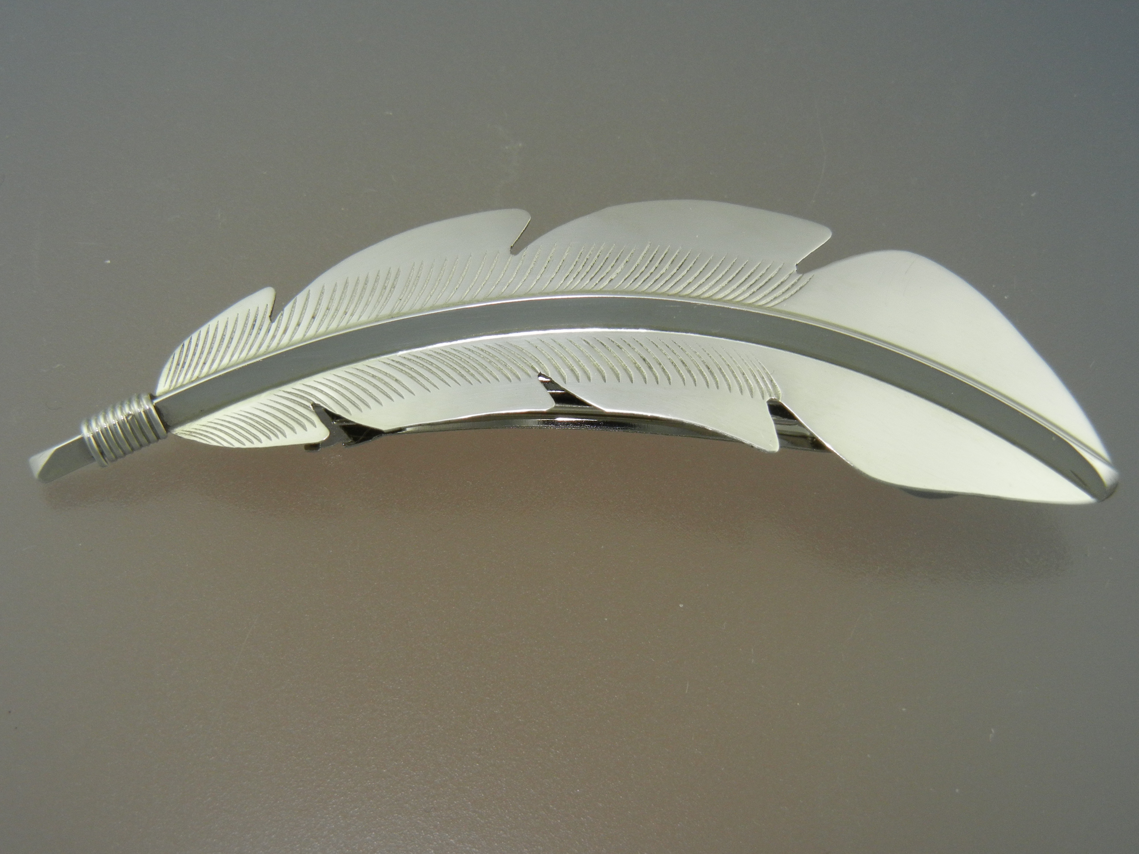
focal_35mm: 68
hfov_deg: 28.6
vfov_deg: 21.6
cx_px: 570
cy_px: 427
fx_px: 2237
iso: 200
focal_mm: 12.2
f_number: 4.1
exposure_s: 1/30
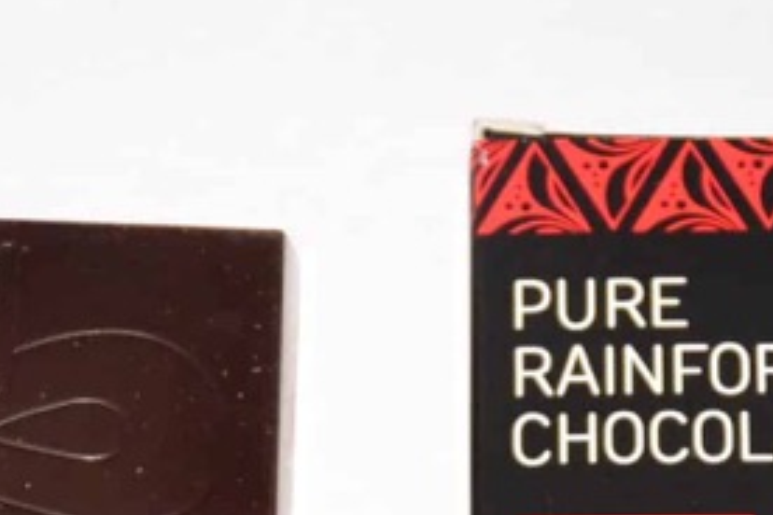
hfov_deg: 7.5
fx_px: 5883
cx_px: 375
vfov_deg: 5.0
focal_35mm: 274
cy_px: 750
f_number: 5
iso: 3200
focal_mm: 56
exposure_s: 1/100
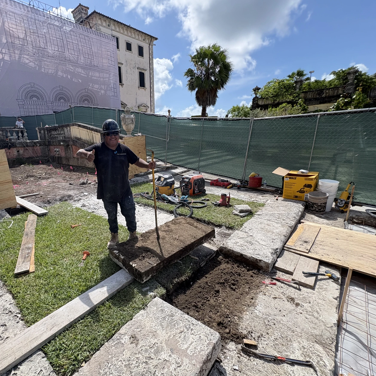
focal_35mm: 17
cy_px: 192
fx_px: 209
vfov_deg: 84.0
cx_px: 144
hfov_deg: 82.6
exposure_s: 1/1063
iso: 50
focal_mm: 2.22
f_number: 2.2
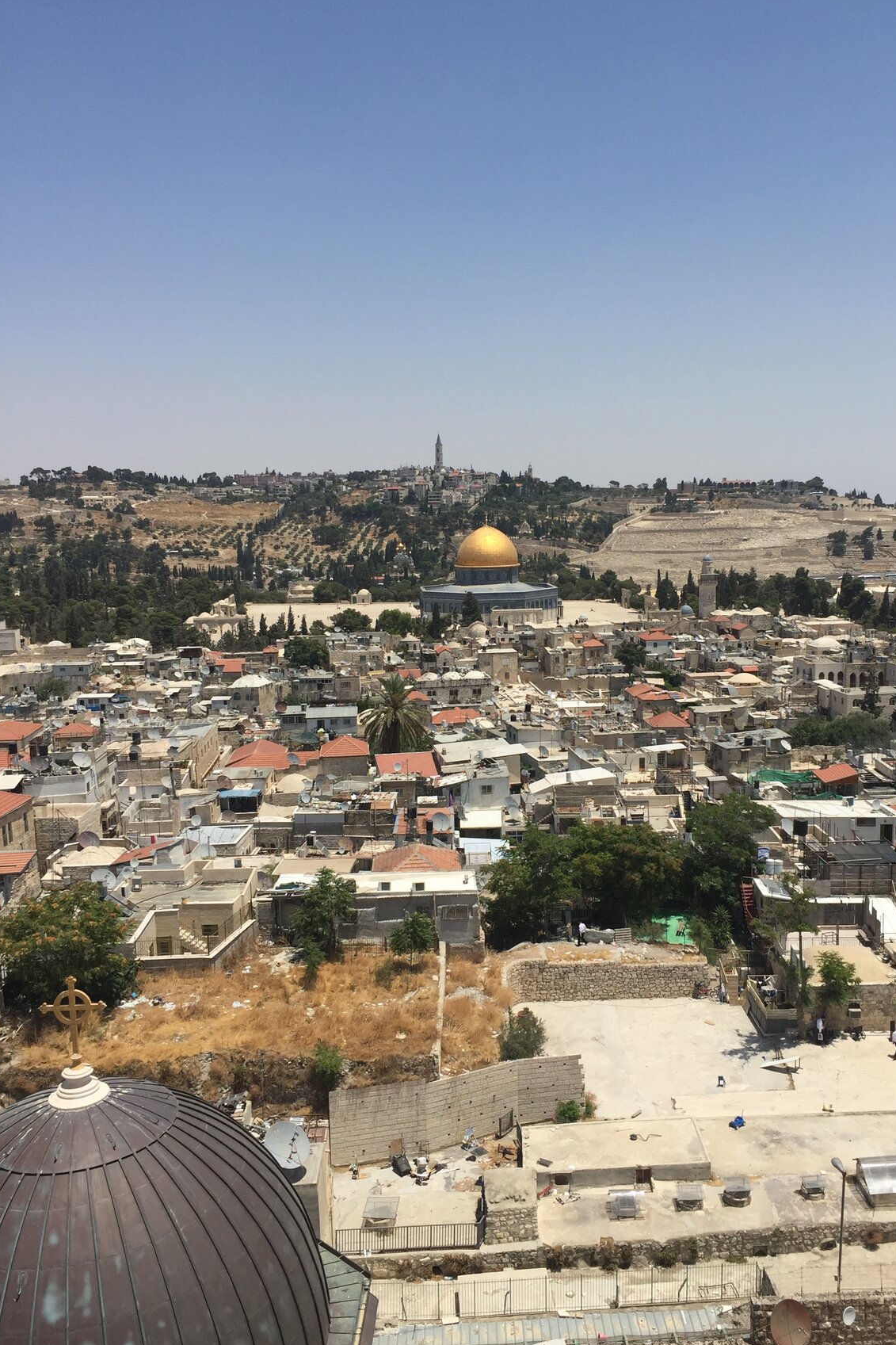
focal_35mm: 32
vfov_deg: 58.7
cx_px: 528
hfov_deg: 41.0
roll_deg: +0.5
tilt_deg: -7.3
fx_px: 1195
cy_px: 697
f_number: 2.2
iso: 32
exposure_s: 1/3597
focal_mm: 4.15
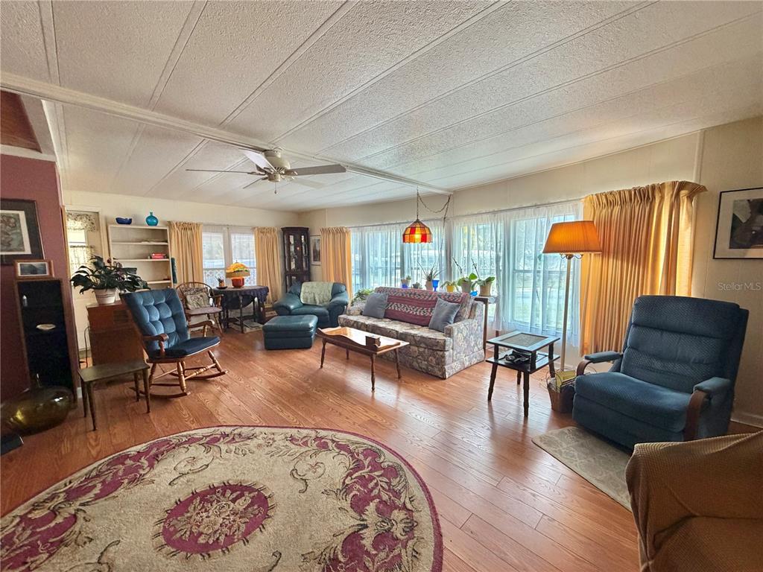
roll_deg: +0.3
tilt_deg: -5.5
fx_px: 309
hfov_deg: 102.1
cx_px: 382
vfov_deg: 85.7
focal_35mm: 14
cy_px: 286
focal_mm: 2.22
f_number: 2.2
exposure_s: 1/121
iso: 200
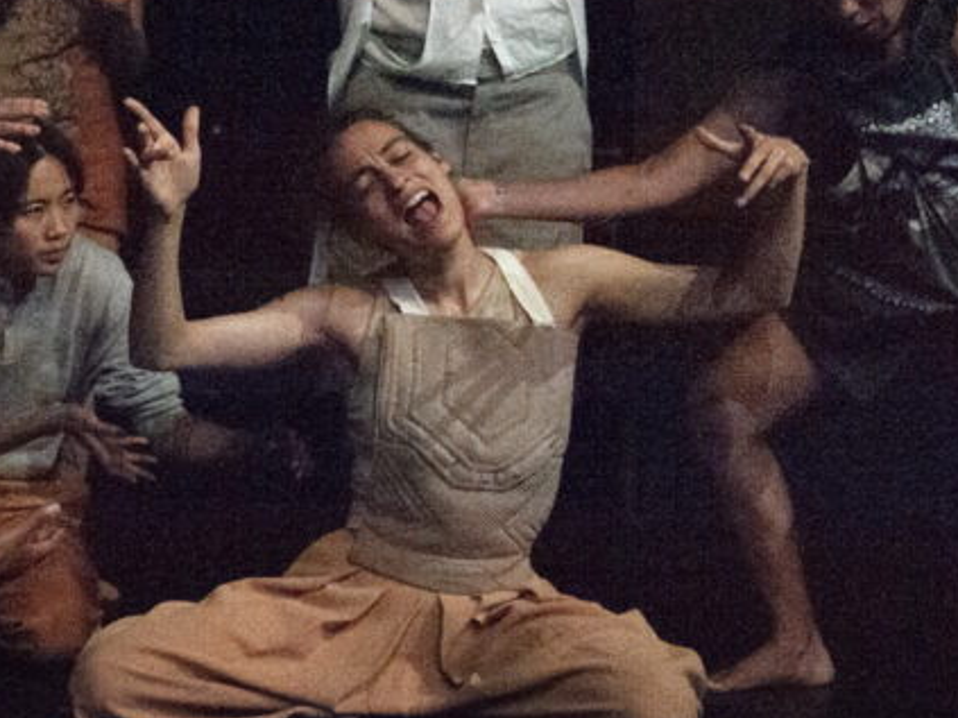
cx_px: 190
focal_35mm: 93
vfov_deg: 15.8
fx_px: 2573
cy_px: 176
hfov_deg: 20.8
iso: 6400
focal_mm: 40
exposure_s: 1/200
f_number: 3.2
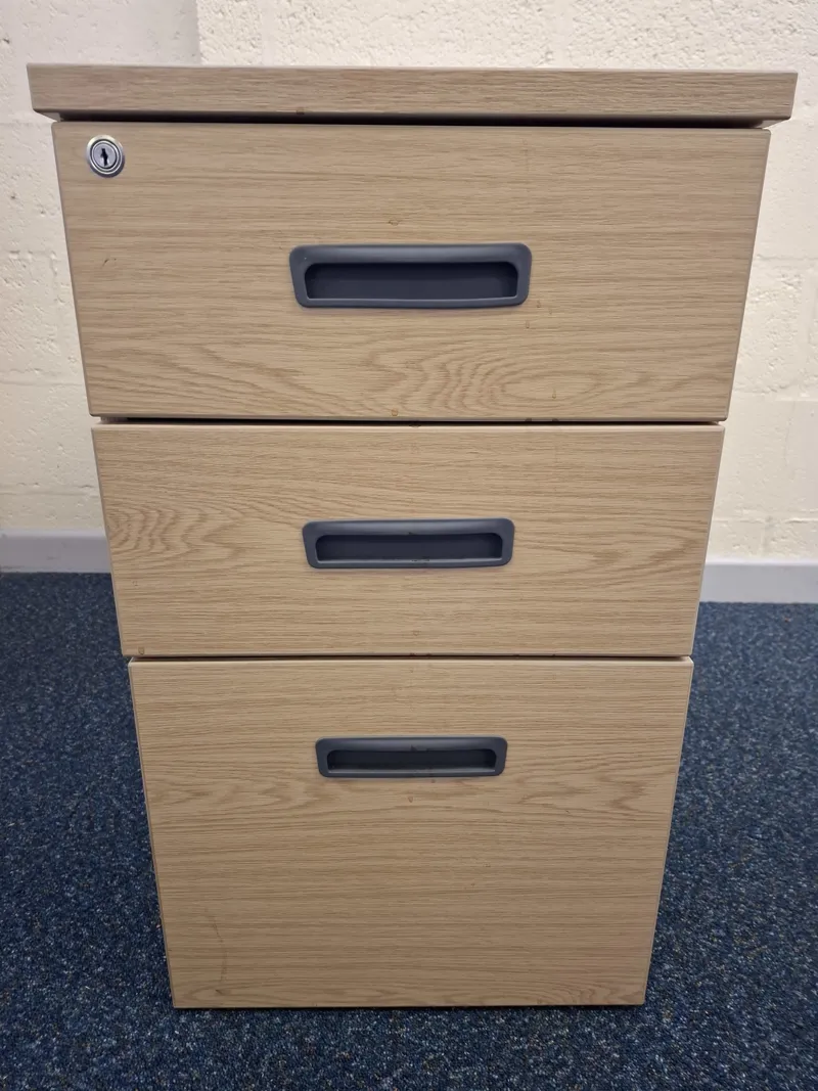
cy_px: 546
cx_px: 409
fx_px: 725
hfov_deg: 58.9
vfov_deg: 73.9
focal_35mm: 23
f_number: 1.8
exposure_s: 1/33
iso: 250
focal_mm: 5.54
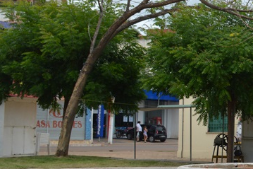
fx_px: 541
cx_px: 354
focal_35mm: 77
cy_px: 82
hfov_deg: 22.6
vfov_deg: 17.7
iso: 100
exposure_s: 1/250
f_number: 8
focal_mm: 18
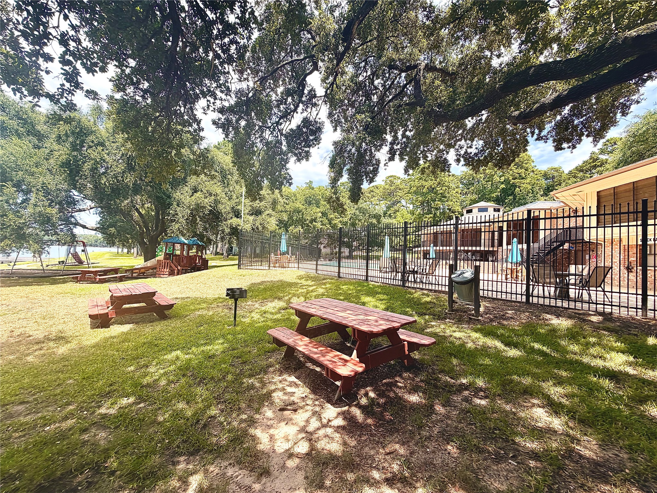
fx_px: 266
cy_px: 246
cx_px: 328
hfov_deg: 102.1
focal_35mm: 14
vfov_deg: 85.7
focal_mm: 2.22
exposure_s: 1/522
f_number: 2.2
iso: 40
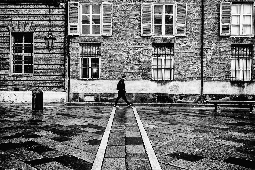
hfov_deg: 54.4
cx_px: 128
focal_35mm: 35
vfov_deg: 37.9
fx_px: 248
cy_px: 85
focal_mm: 35
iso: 500
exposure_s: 1/200
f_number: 3.2
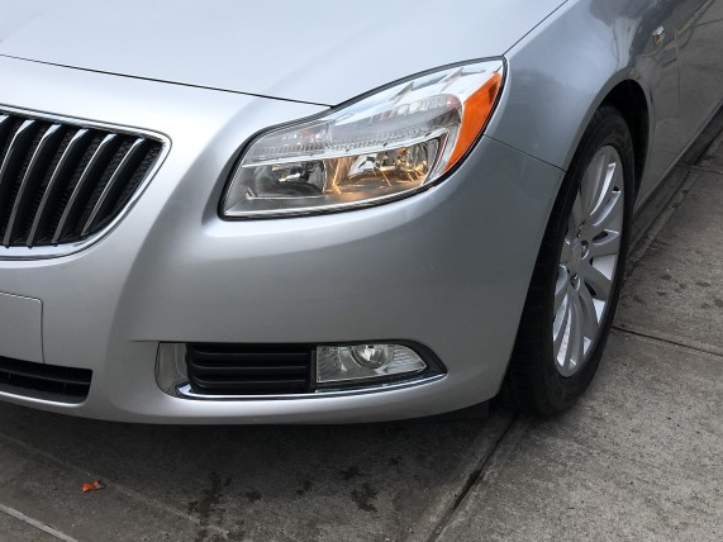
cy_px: 89
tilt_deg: -14.5
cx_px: 291
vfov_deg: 27.3
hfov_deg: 36.7
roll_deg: -0.6
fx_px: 1086
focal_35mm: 52
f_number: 2.2
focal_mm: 4.15
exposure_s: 1/1748
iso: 25
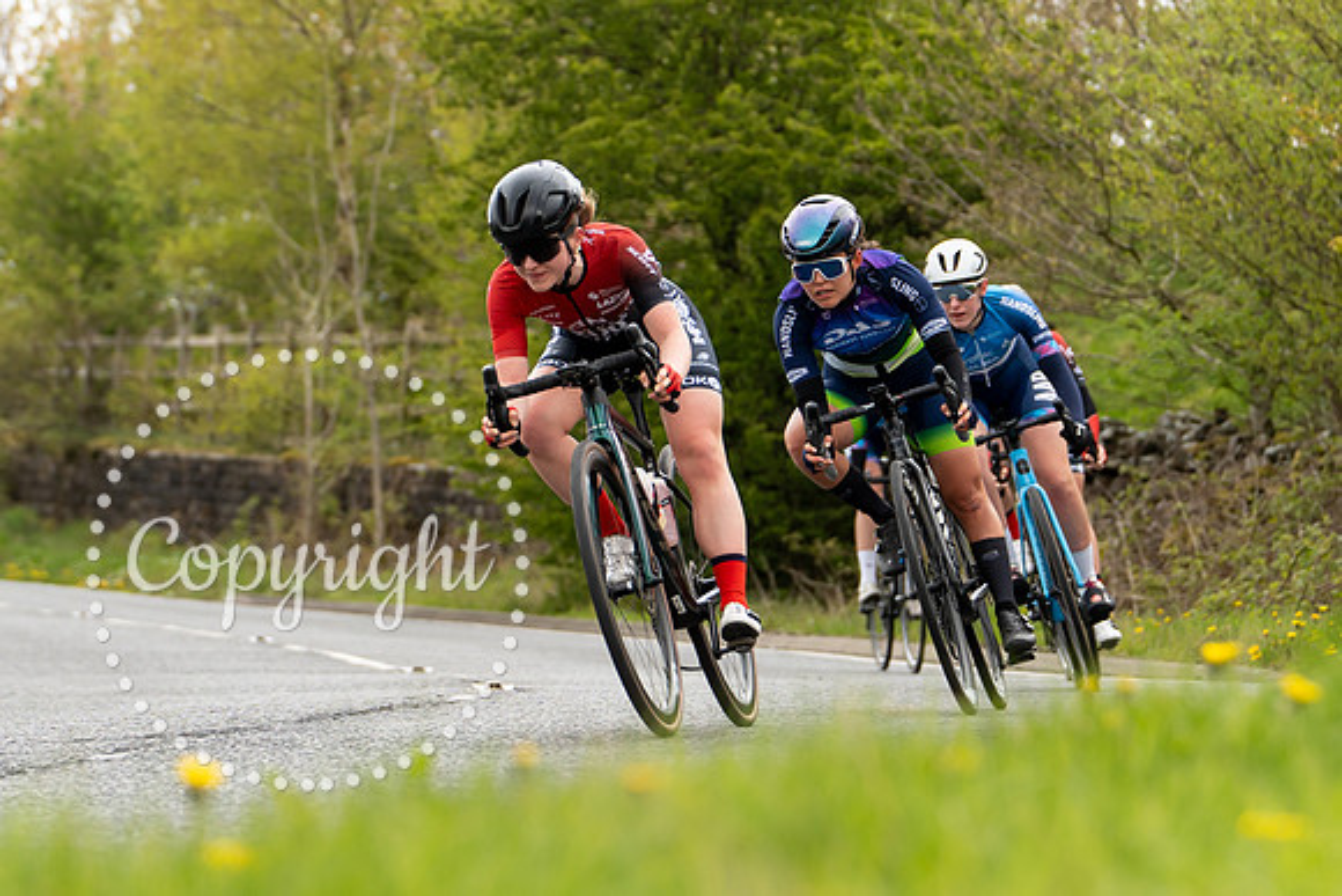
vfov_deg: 6.4
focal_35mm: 216
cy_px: 325
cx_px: 581
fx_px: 8044
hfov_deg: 9.5
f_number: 3.5
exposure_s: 1/640
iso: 200
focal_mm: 104
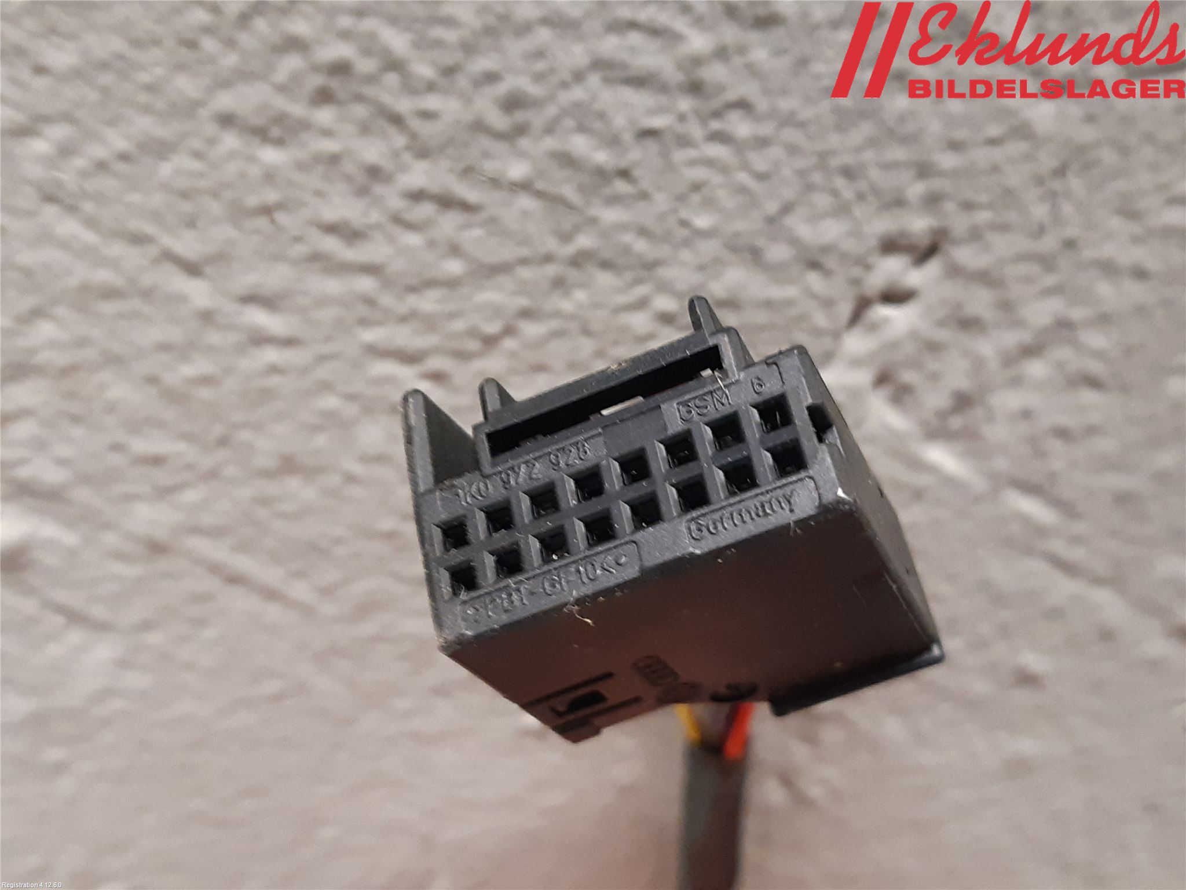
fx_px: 891
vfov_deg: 53.1
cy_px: 445
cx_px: 593
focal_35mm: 26
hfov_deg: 67.3
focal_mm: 3.93
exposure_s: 1/33
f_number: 1.7
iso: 250
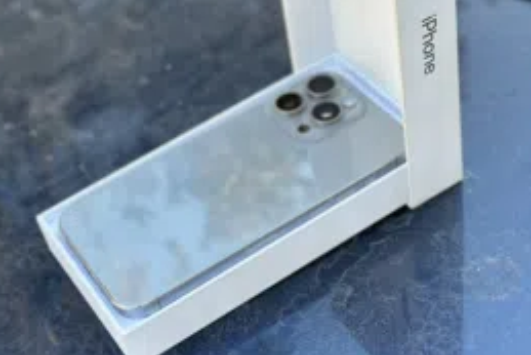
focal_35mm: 77
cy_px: 146
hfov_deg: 26.3
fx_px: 1136
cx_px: 254
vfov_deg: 17.7
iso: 80
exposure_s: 1/564
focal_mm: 6.86
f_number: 1.78
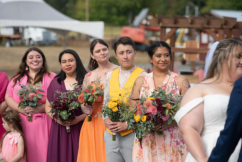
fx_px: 1009
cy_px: 81
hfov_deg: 13.7
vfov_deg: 9.2
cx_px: 121
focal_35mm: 150
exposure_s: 1/1600
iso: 400
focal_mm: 150
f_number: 4.5
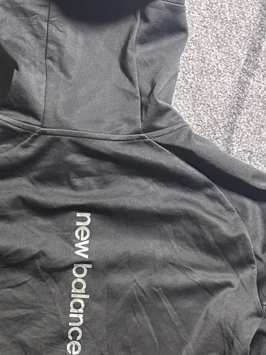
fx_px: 707
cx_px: 66
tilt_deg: -59.3
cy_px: 317
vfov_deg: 27.2
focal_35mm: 69
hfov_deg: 21.1
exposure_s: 1/33
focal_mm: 5.7
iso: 500
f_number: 1.5
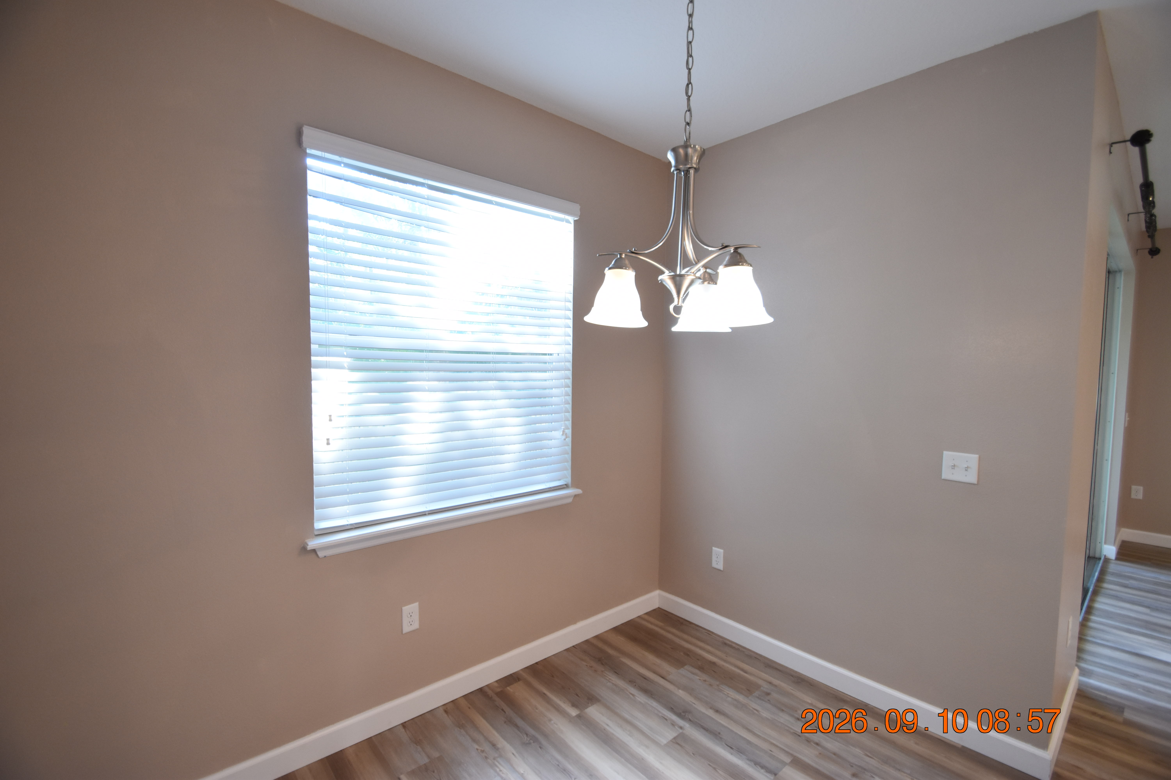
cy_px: 390
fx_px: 488
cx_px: 586
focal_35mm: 15
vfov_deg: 77.3
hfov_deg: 100.4
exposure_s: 1/60
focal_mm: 10
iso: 720
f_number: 4
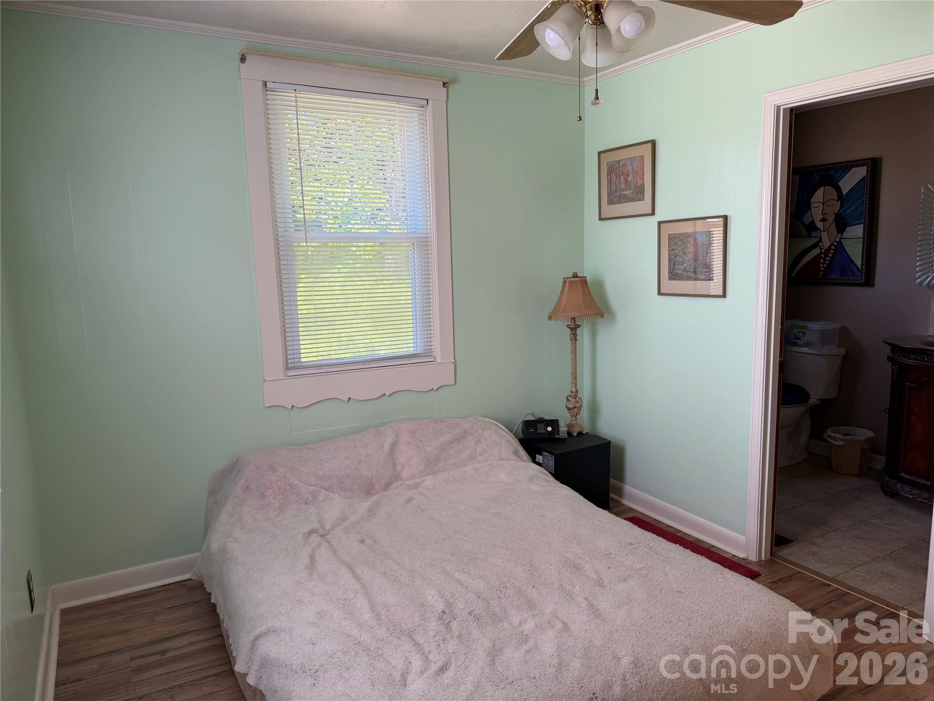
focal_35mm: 24
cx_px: 467
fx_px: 648
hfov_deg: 71.6
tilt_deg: -8.8
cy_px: 350
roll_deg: +1.3
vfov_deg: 56.8
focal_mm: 6.76
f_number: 1.78
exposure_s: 1/120
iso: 100
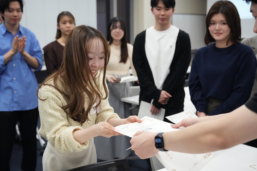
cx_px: 128
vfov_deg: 28.6
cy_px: 86
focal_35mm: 47
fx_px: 335
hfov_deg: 41.9
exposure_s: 1/2500
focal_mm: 47
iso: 20000
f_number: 4
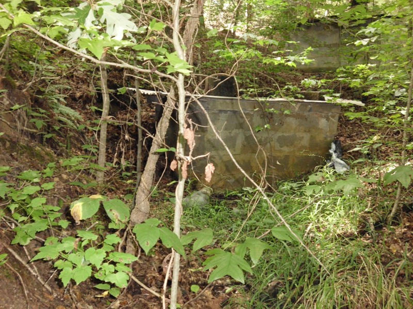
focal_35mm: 45
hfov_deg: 42.1
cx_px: 206
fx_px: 537
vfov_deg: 32.2
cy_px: 154
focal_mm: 8.08
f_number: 3.6
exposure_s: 1/60
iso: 400
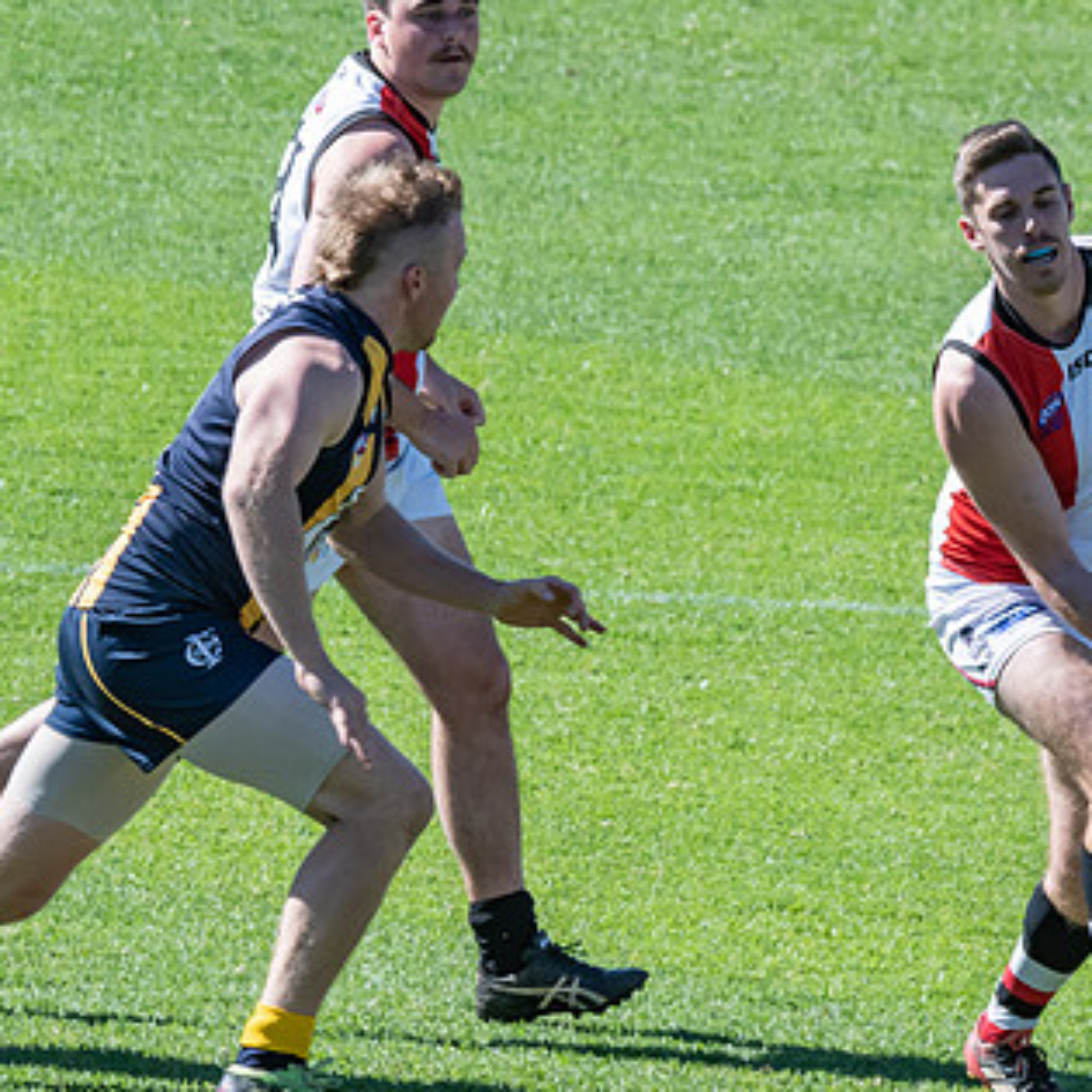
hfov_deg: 1.8
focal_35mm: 949
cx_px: 863
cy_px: 346
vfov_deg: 1.8
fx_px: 33870
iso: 800
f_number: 14
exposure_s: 1/800
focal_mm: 320
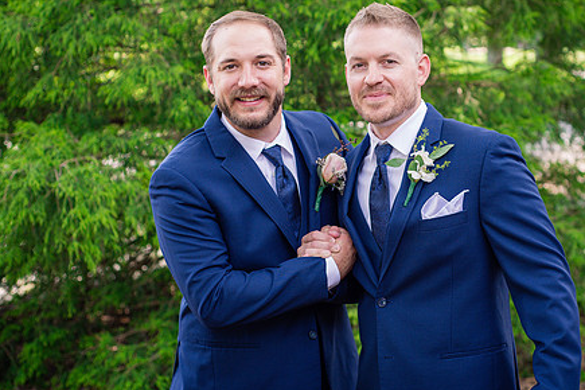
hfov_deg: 28.3
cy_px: 165
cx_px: 368
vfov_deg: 19.2
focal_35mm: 71
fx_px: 1154
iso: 400
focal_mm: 50
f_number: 3.2
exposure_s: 1/320
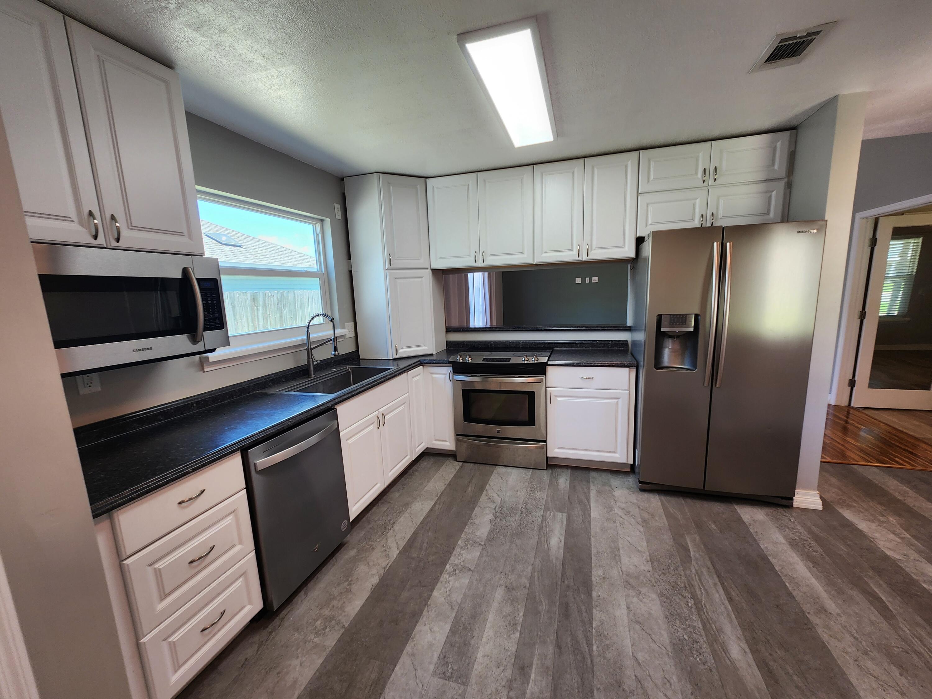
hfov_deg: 106.2
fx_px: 350
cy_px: 350
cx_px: 466
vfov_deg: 89.9
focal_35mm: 13
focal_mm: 2.2
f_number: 2.2
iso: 64
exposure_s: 1/60
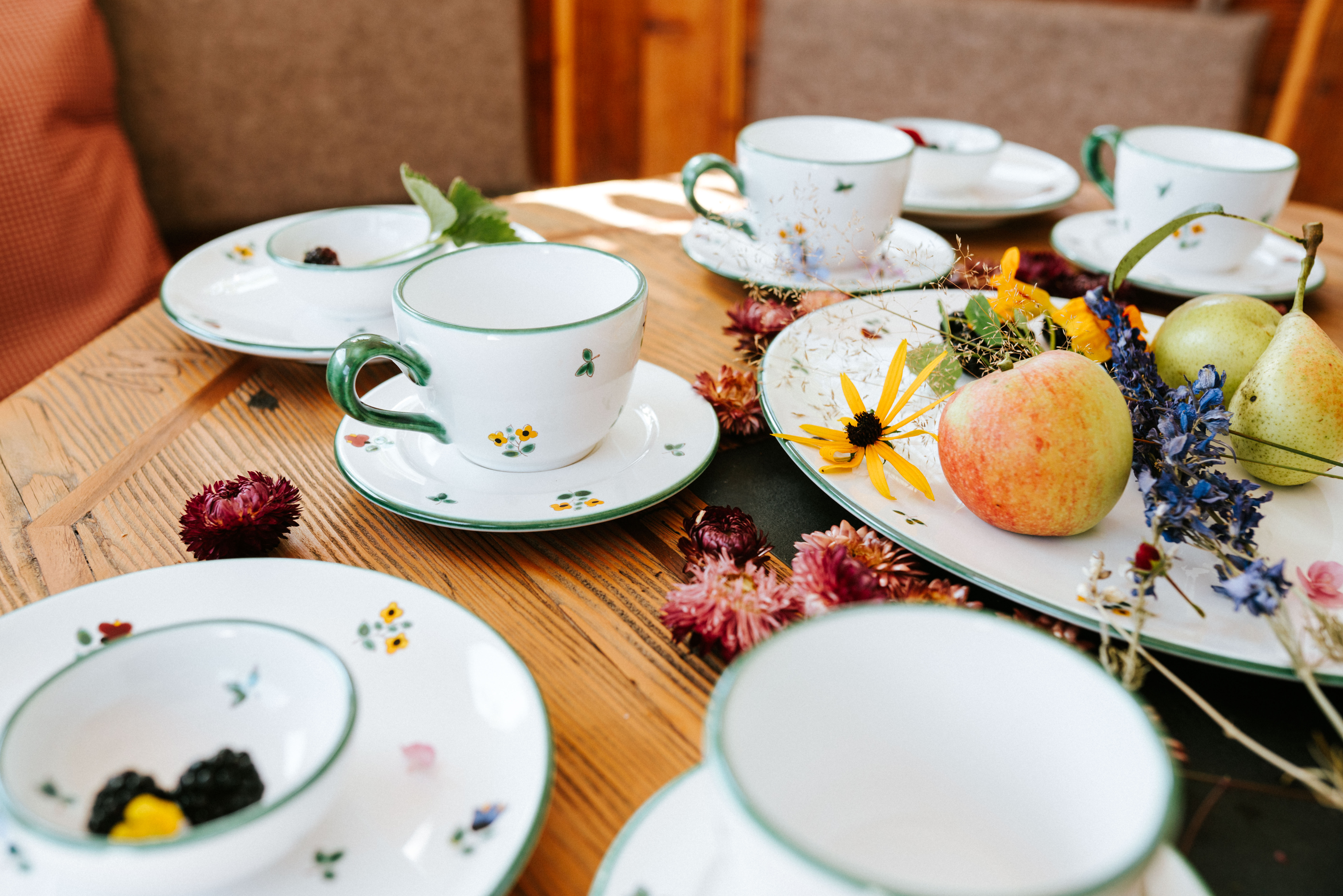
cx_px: 672
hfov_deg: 54.4
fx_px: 1306
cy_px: 448
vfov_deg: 37.9
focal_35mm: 35
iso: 250
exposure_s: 1/160
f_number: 4
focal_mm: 35
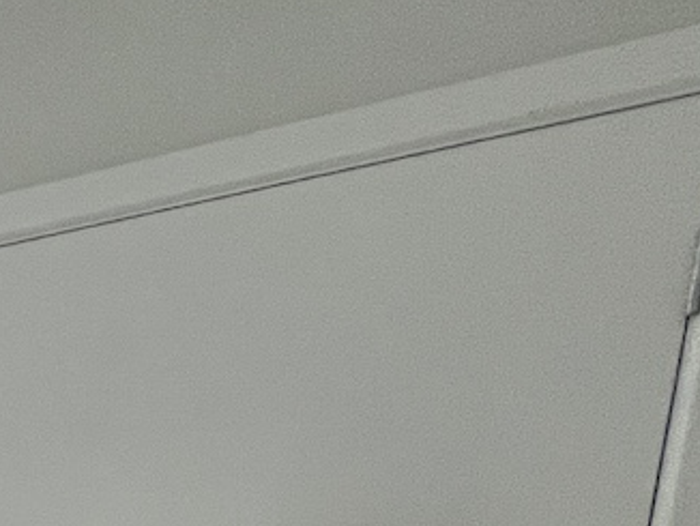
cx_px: -623
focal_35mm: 51
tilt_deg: -10.1
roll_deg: -0.8
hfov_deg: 20.9
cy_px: 938
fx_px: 1032
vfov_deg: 20.5
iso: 100
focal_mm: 1.57
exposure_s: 1/100
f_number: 1.8
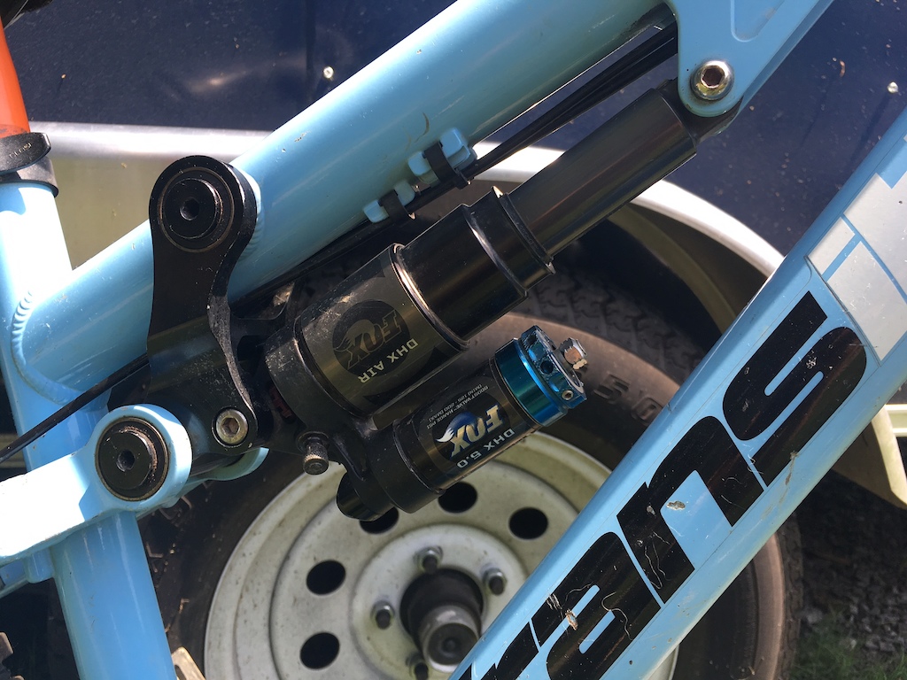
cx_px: 454
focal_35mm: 29
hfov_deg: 61.7
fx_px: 760
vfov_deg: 48.2
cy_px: 340
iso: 25
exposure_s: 1/304
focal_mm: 4.15
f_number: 2.2
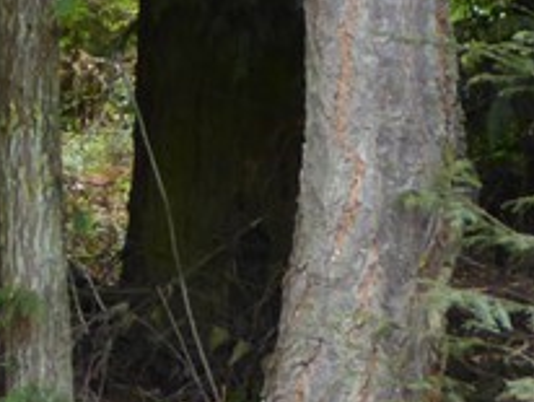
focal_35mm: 283
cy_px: 451
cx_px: -783
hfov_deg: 6.6
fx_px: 4371
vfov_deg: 5.2
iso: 200
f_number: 4.1
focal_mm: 9.6
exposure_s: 1/60
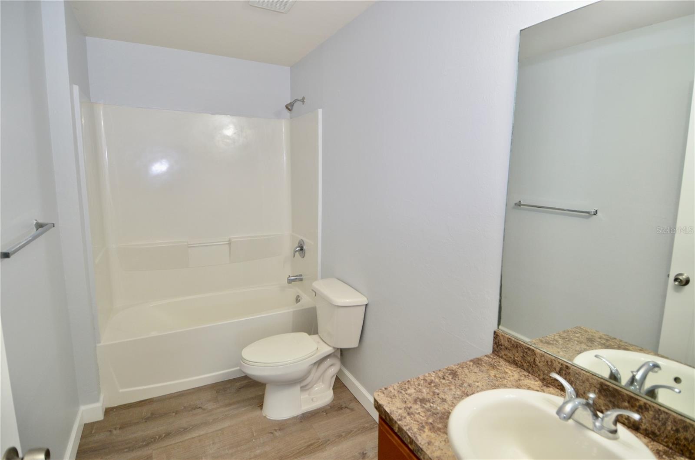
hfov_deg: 90.1
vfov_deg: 67.1
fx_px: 347
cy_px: 230
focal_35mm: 18
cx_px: 348
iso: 560
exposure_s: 1/60
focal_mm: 12
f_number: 4
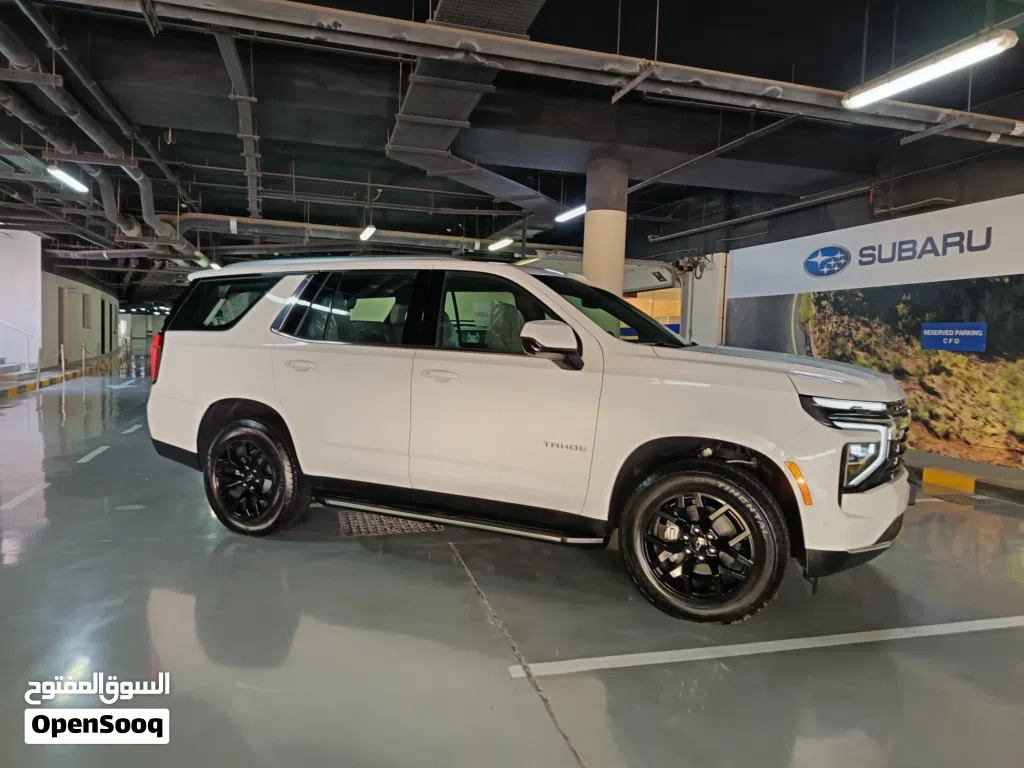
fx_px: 710
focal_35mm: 24
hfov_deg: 71.6
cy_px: 384
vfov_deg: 56.8
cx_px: 512
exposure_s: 1/25
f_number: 1.75
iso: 1393
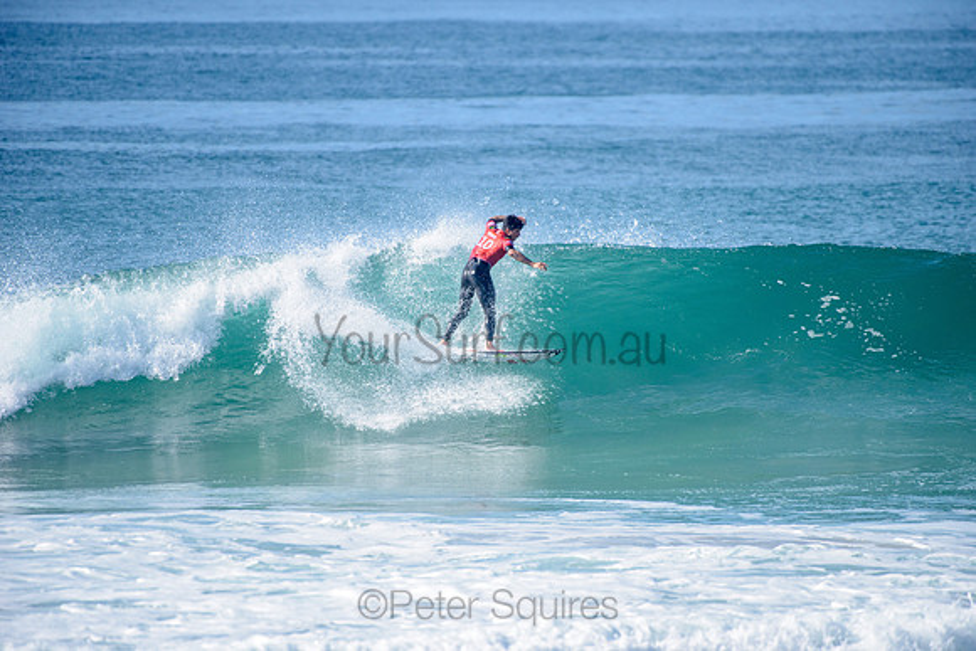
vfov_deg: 2.8
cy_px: 326
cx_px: 488
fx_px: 13558
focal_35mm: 500
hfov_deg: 4.1
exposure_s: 1/2500
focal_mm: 500
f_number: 5.6
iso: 280
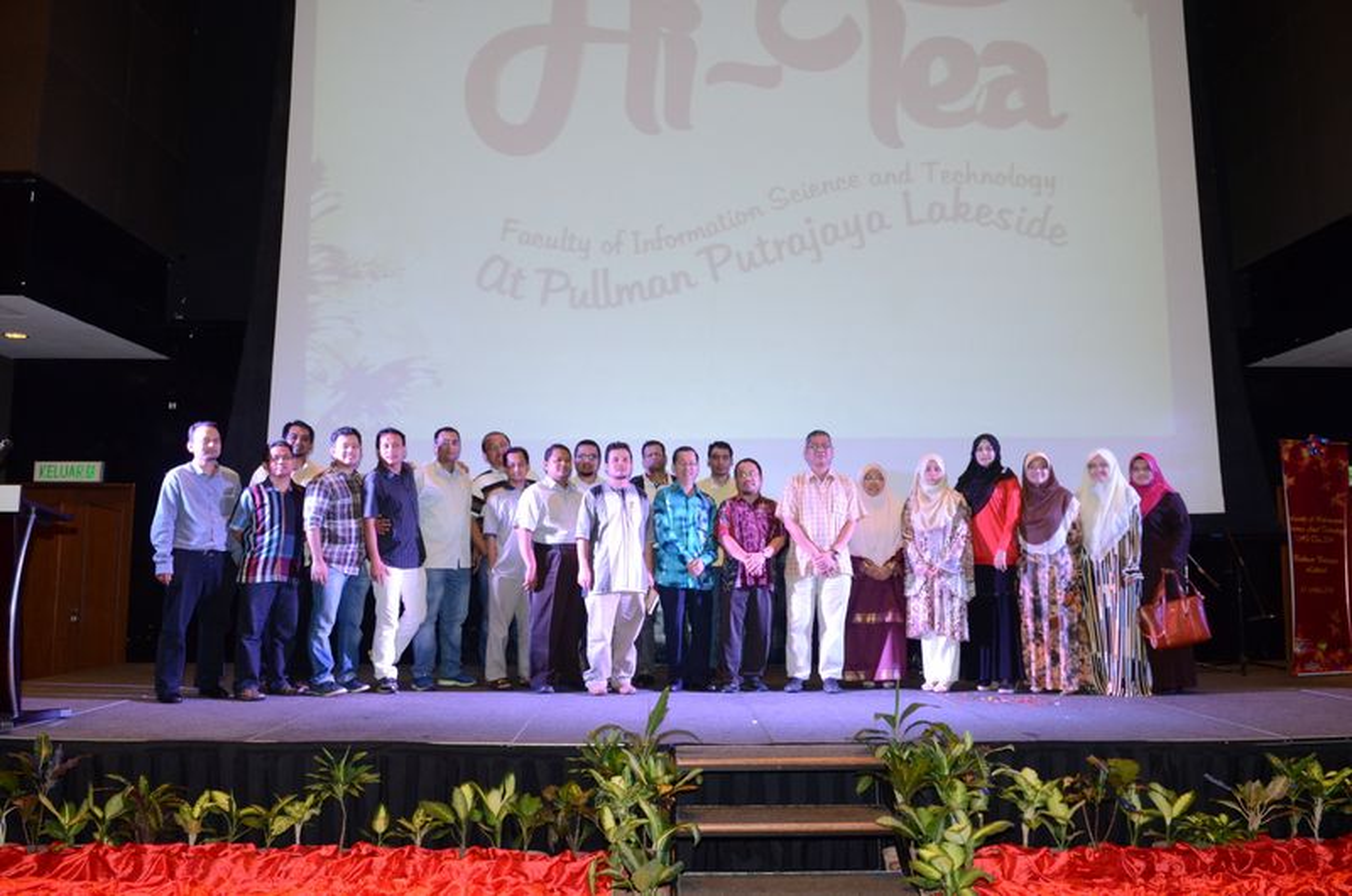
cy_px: 448
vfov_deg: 50.2
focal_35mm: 26
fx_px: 956
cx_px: 676
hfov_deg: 70.5
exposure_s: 1/80
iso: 1600
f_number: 5
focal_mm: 17
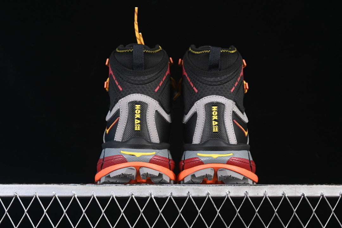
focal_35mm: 75
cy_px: 114
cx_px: 171
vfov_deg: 18.2
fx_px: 712
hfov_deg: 27.0
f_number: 6.3
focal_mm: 50
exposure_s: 1/60
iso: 160
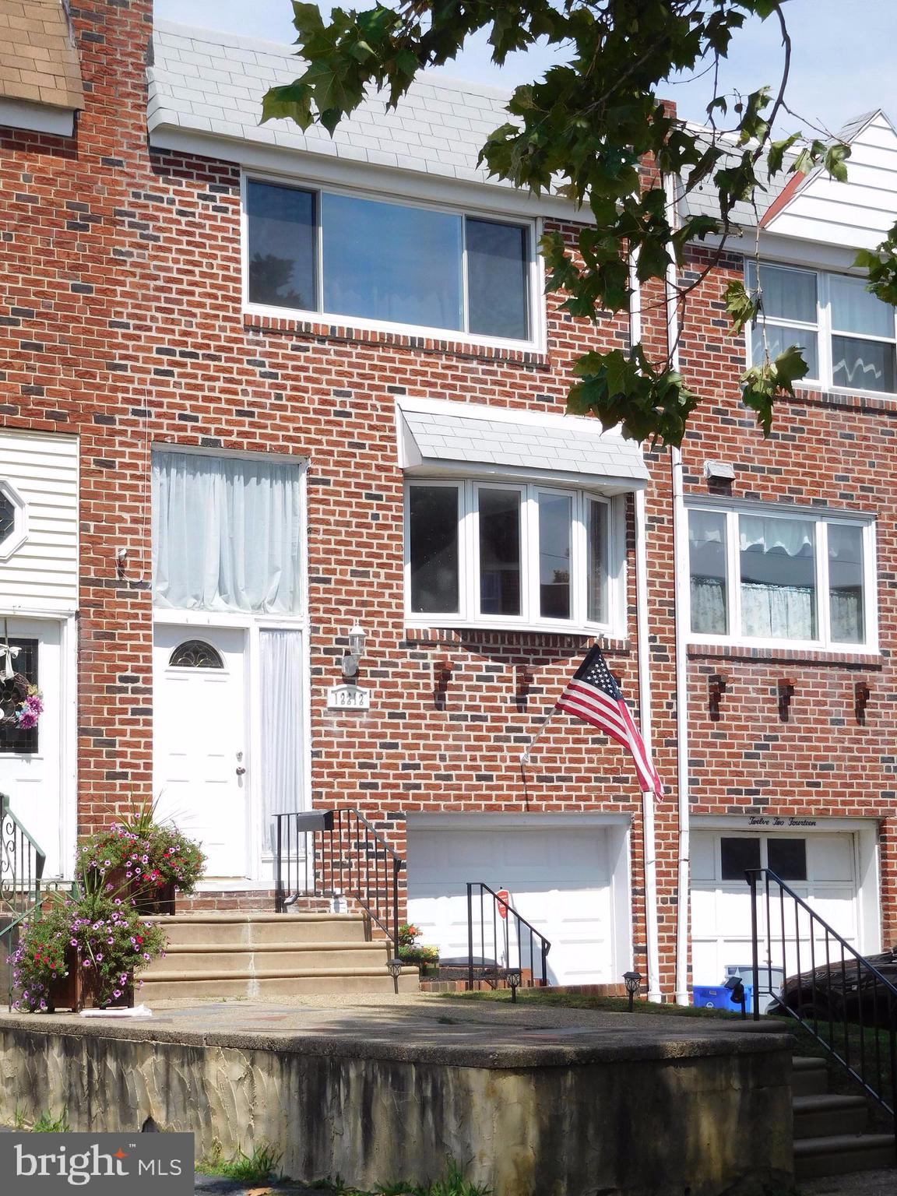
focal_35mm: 80
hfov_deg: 18.4
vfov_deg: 24.4
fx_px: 2764
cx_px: 448
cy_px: 598
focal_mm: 14.3
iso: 125
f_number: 4.6
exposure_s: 1/640
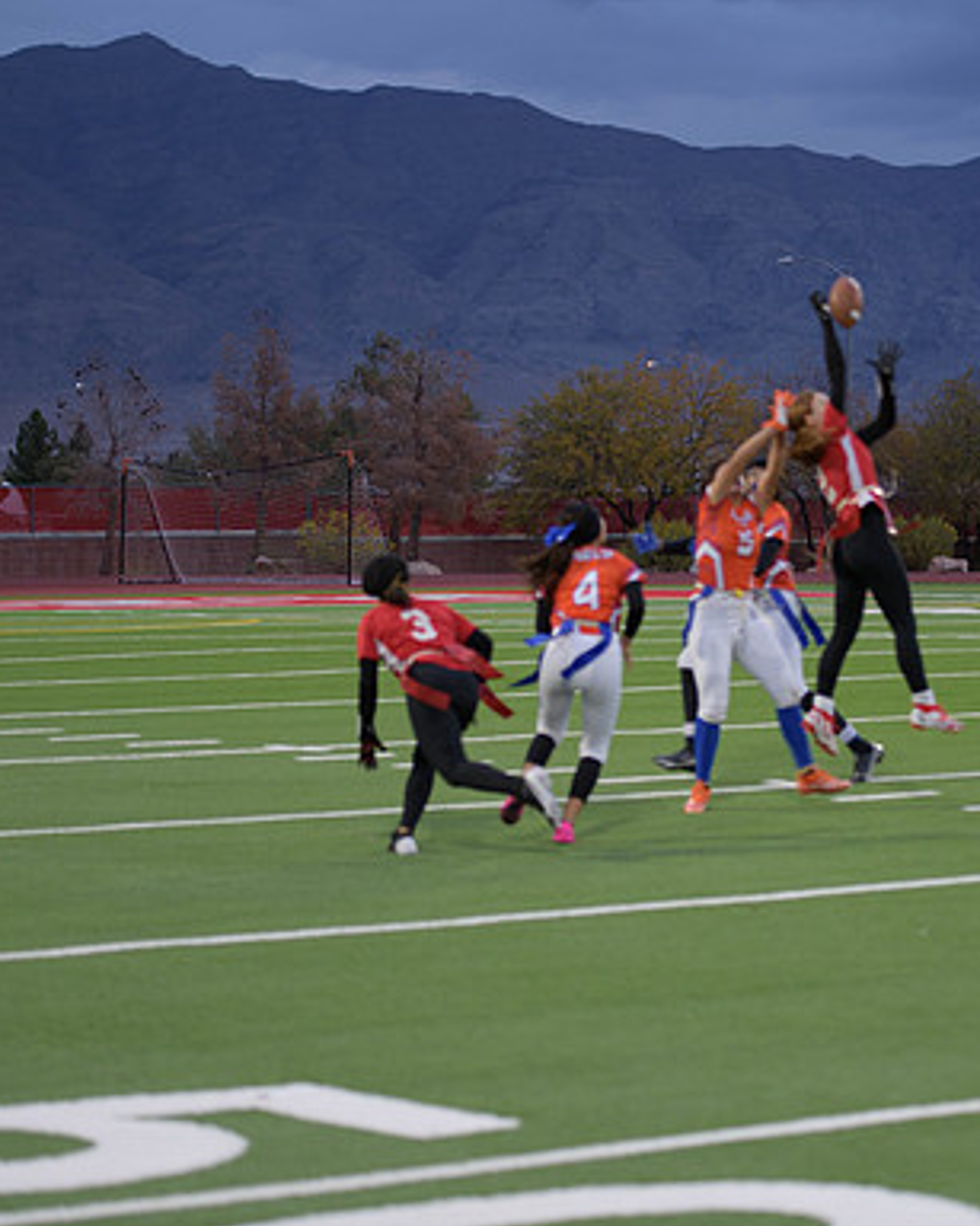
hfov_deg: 12.6
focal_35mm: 122
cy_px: 615
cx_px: 658
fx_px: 4425
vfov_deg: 15.8
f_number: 2.8
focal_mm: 86
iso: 400
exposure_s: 1/200
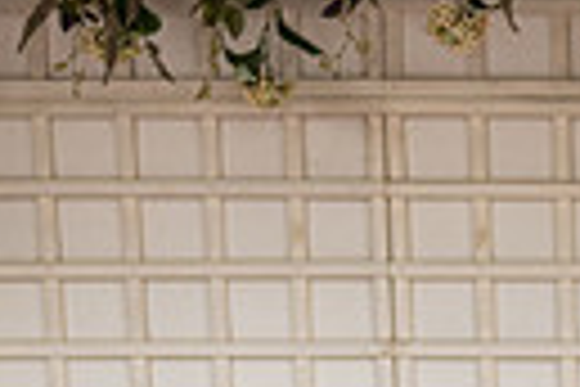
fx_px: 2529
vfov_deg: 8.3
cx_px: 832
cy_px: 790
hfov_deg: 12.5
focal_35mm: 157
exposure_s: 1/160
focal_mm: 35
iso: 200
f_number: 3.5
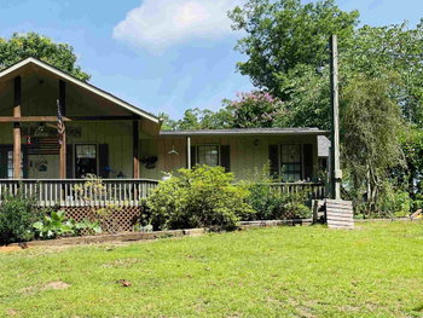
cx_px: 134
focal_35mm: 38
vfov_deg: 37.5
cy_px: 202
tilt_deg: +3.5
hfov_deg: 48.0
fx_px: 465
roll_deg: +0.6
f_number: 1.6
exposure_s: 1/2304
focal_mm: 4.2
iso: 32
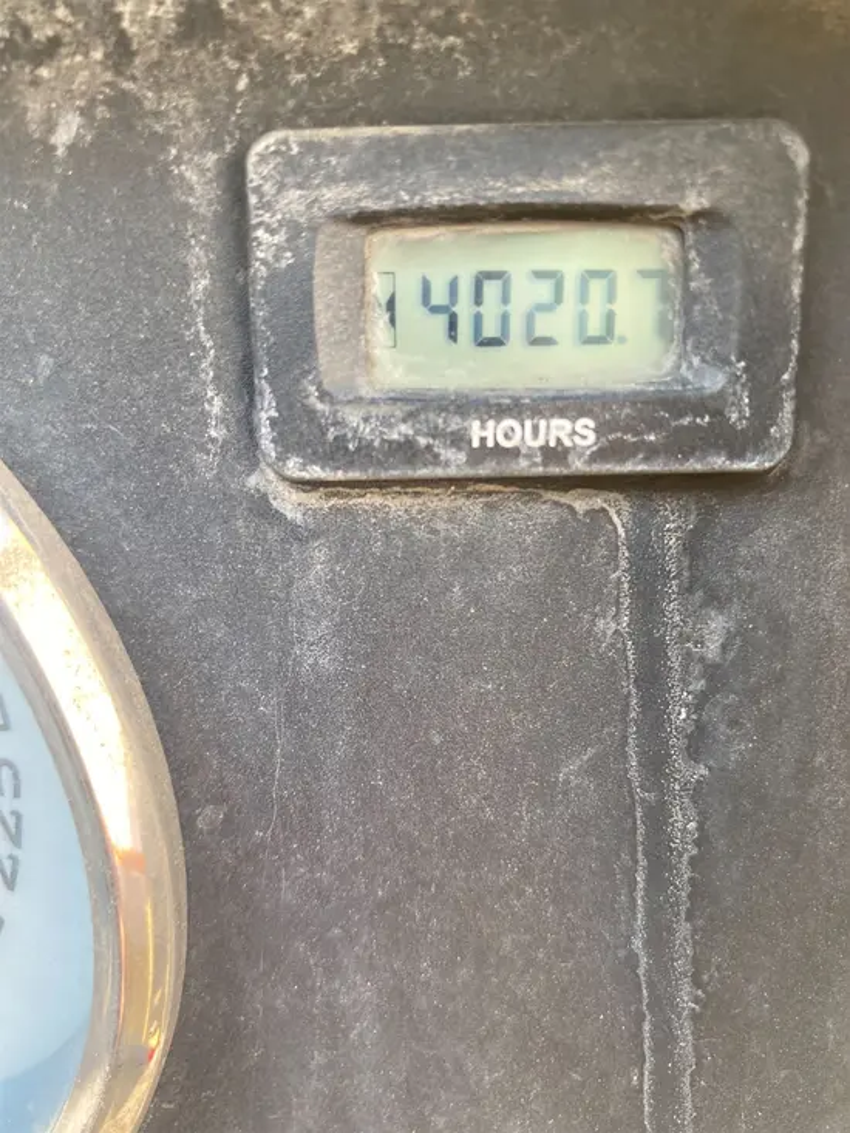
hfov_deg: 53.1
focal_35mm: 26
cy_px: 566
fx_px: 851
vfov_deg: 67.3
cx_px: 425
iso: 50
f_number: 1.8
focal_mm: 4.25
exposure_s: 1/121
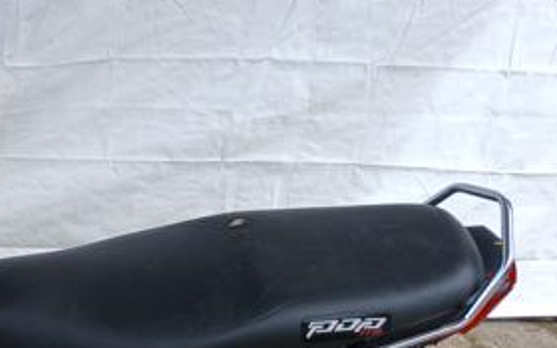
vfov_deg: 20.1
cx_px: -50
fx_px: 956
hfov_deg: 29.4
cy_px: 336
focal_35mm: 63
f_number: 1.8
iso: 20
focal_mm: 3.98
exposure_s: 1/230
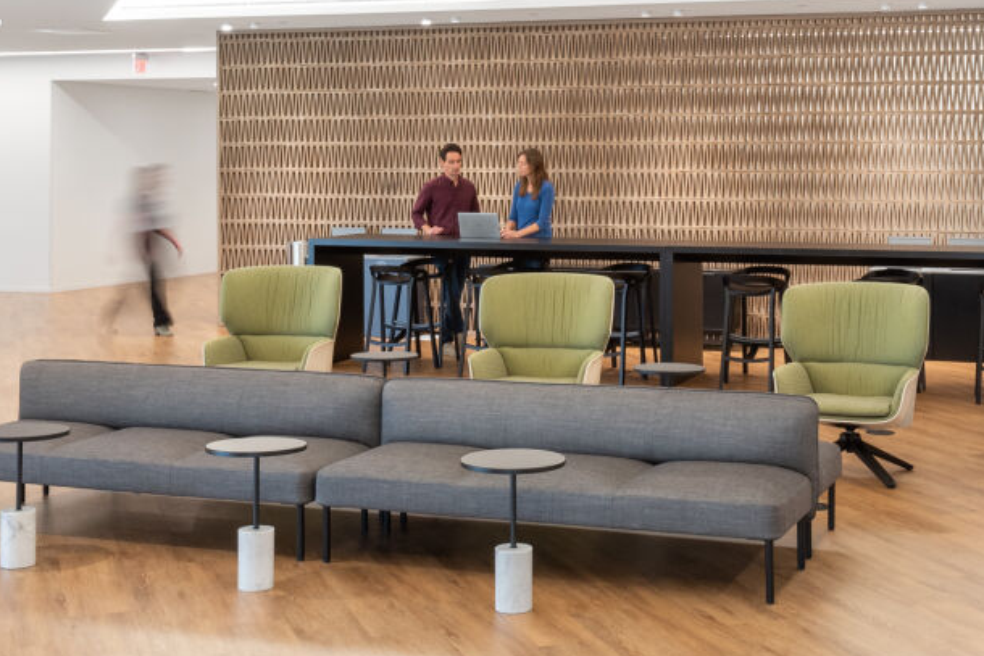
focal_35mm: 59
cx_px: 587
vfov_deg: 22.8
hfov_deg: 33.8
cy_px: 168
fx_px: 1613
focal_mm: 24
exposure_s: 1/3
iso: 400
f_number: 11
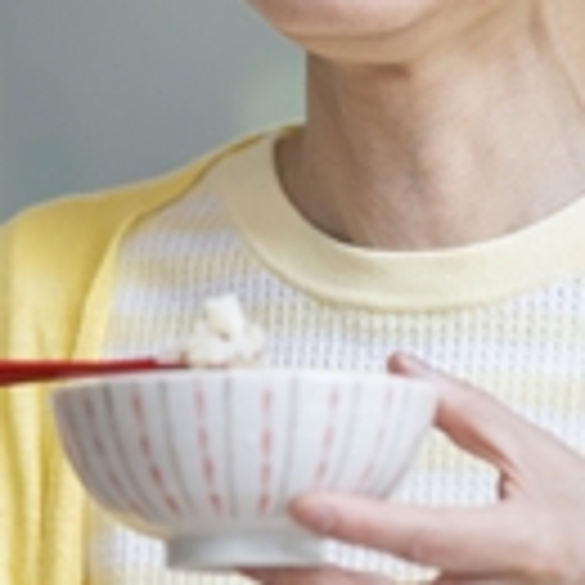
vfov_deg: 4.9
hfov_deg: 4.9
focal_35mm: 357
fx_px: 6826
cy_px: 223
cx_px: 81
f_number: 2
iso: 400
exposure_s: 1/160
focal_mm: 85
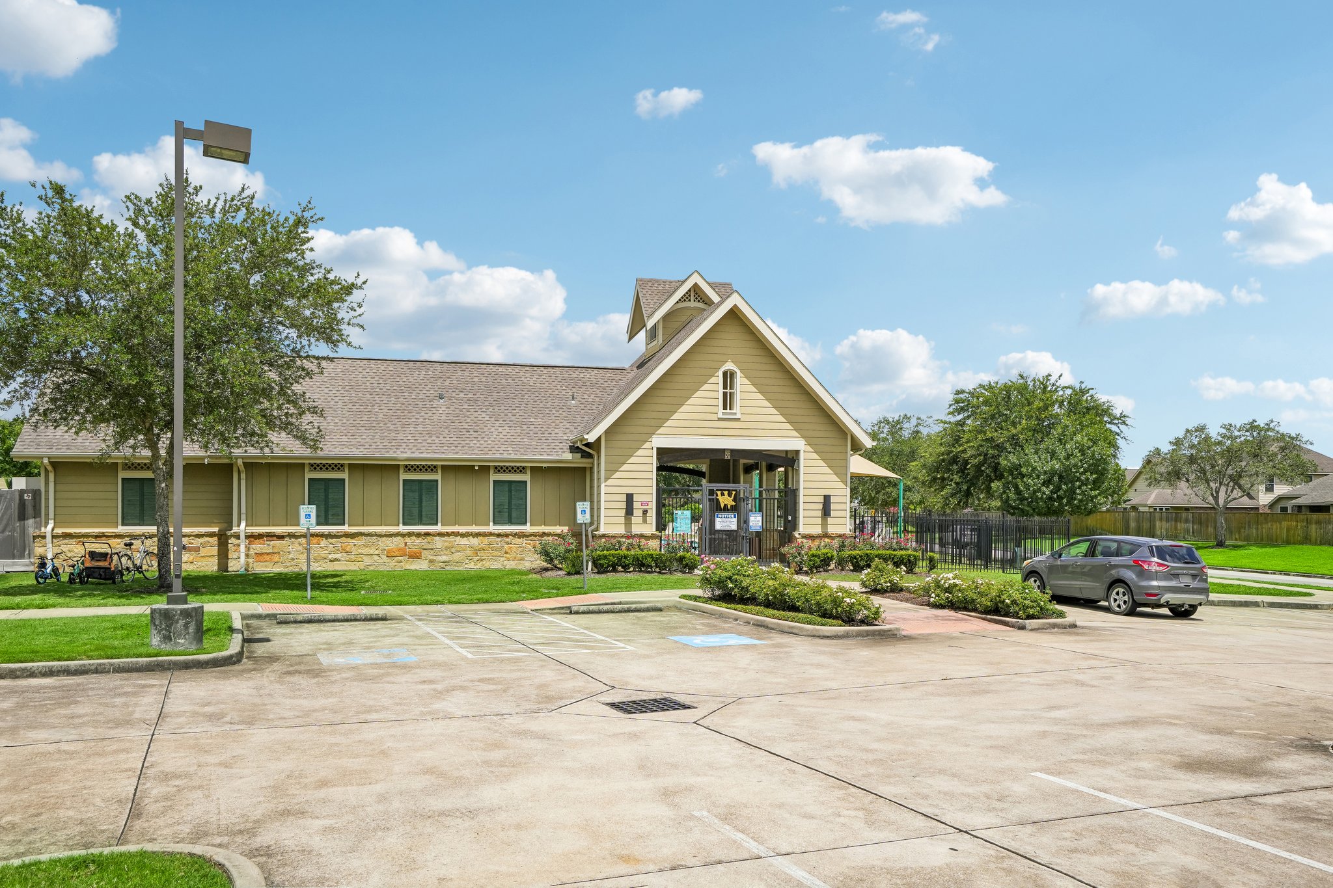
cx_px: 666
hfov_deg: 63.7
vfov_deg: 45.0
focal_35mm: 29
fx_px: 1074
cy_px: 444
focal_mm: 29
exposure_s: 1/2000
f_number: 8
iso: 400
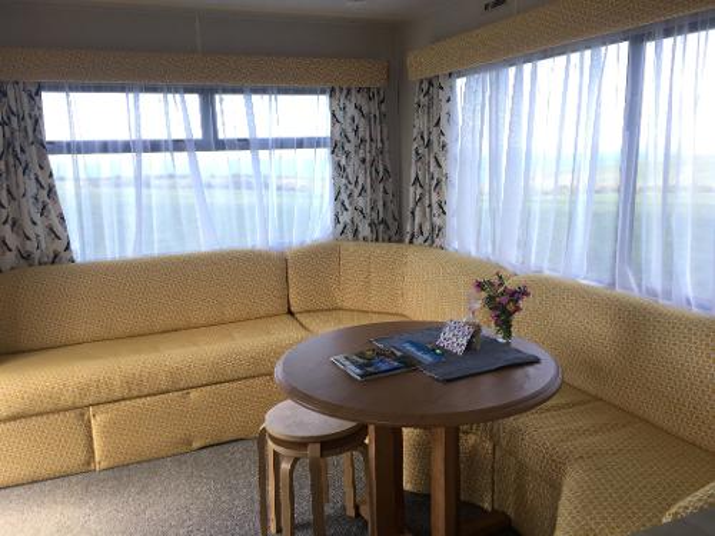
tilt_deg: -12.8
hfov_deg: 61.7
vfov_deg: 48.2
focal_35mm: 29
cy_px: 268
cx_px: 358
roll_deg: +0.9
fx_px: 599
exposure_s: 1/132
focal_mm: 4.15
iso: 25
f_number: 2.2
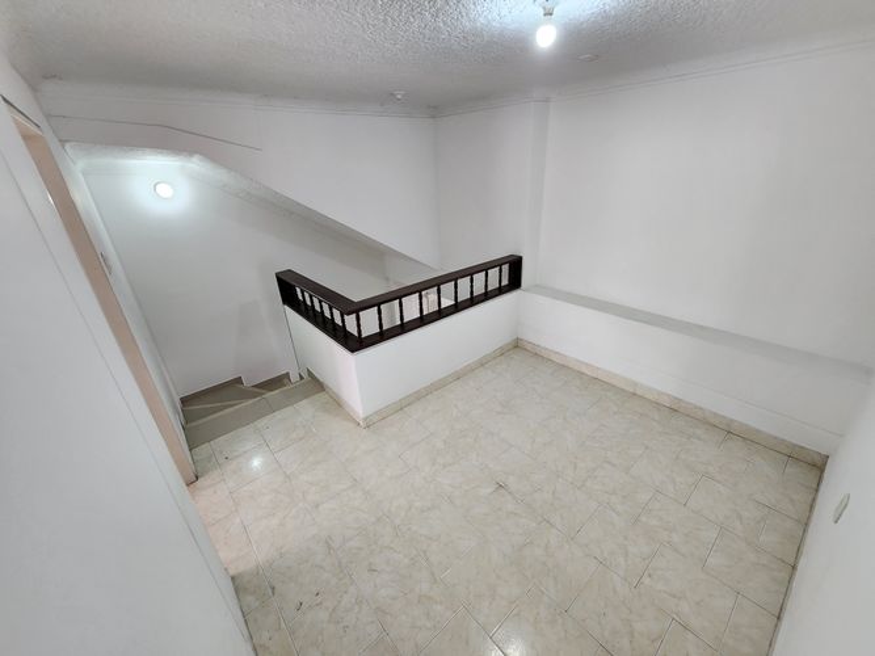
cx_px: 438
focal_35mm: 13
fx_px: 329
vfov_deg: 89.9
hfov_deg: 106.2
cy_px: 328
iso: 250
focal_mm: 2.2
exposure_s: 1/60
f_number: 2.2
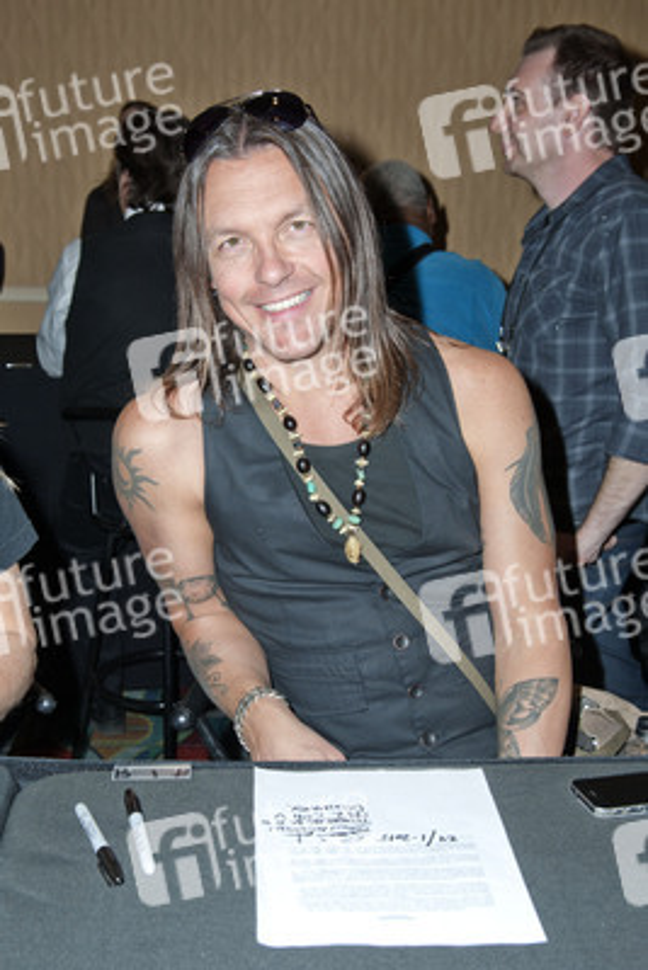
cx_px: 324
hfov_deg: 35.1
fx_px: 1025
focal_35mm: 38
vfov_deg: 50.7
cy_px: 485
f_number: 6.3
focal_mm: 38
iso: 500
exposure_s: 1/320
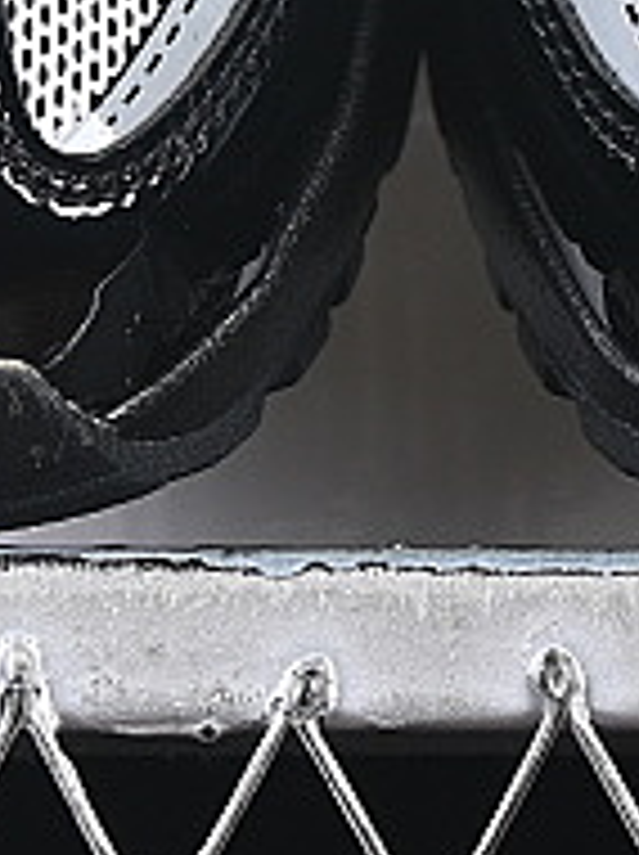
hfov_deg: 3.6
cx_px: 423
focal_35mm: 410
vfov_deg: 4.8
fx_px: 10114
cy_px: -454
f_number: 6.3
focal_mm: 50
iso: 160
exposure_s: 1/80
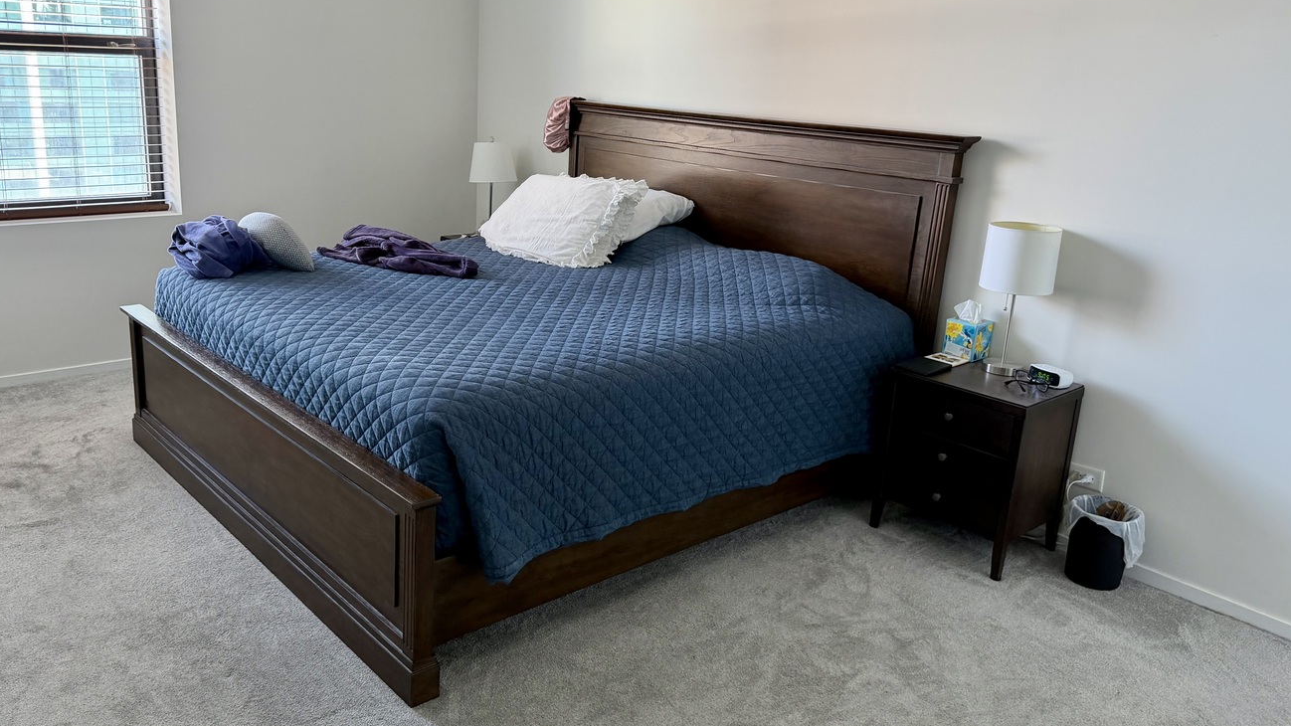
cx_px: 596
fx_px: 993
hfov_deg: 66.0
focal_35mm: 29
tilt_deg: -17.0
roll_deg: -2.1
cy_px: 339
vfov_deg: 40.2
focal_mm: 6.76
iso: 200
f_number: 1.78
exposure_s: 1/60
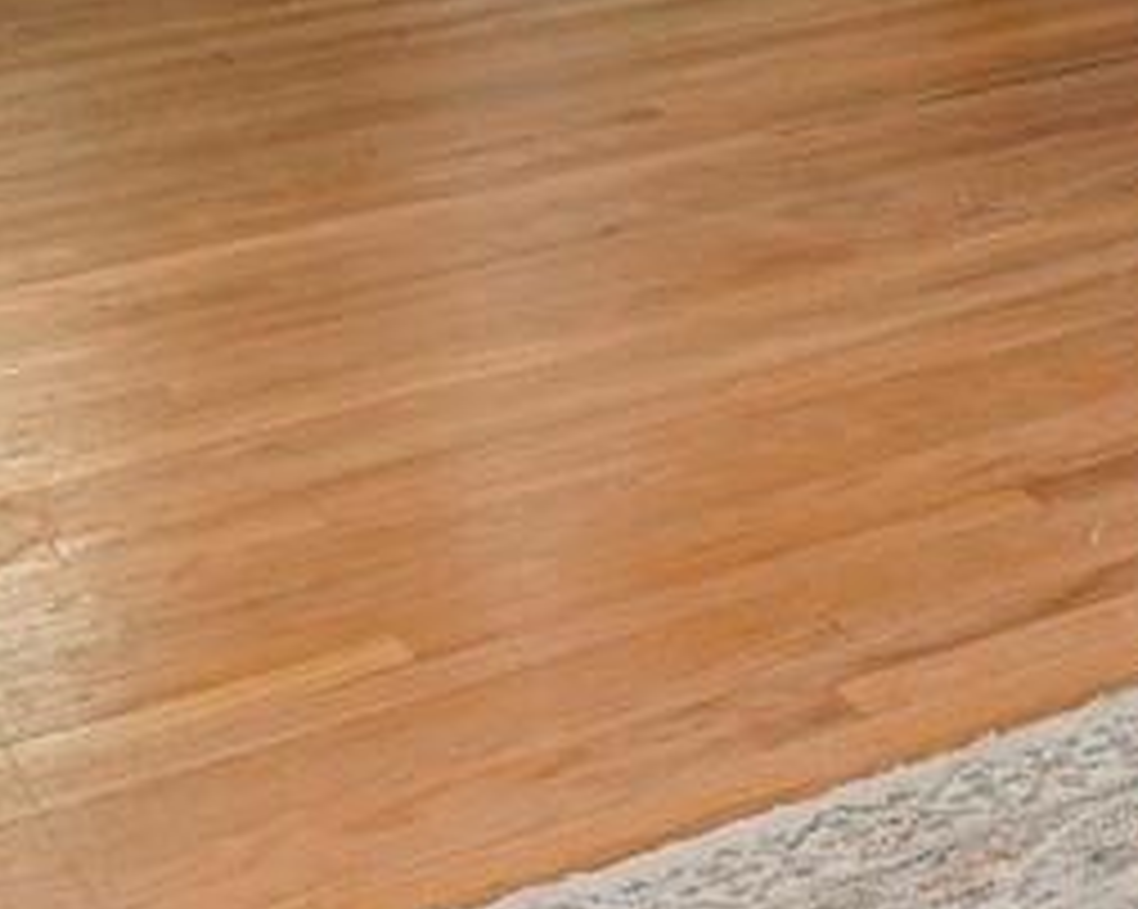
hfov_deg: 15.0
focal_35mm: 101
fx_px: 3399
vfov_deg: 12.9
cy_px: -999
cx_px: 2355
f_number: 6.3
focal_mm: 17
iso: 250
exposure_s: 2.5
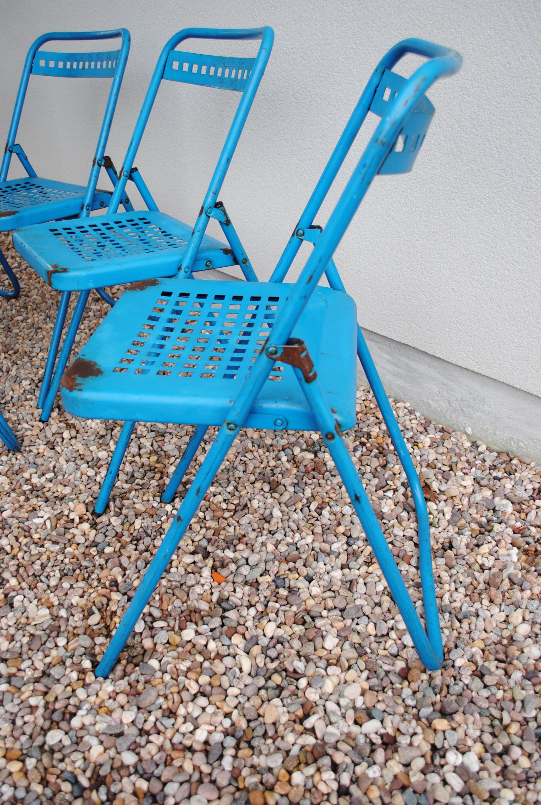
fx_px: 740
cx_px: 270
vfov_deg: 57.1
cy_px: 402
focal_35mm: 33
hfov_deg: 40.1
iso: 200
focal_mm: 22
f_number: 4.5
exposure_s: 1/60
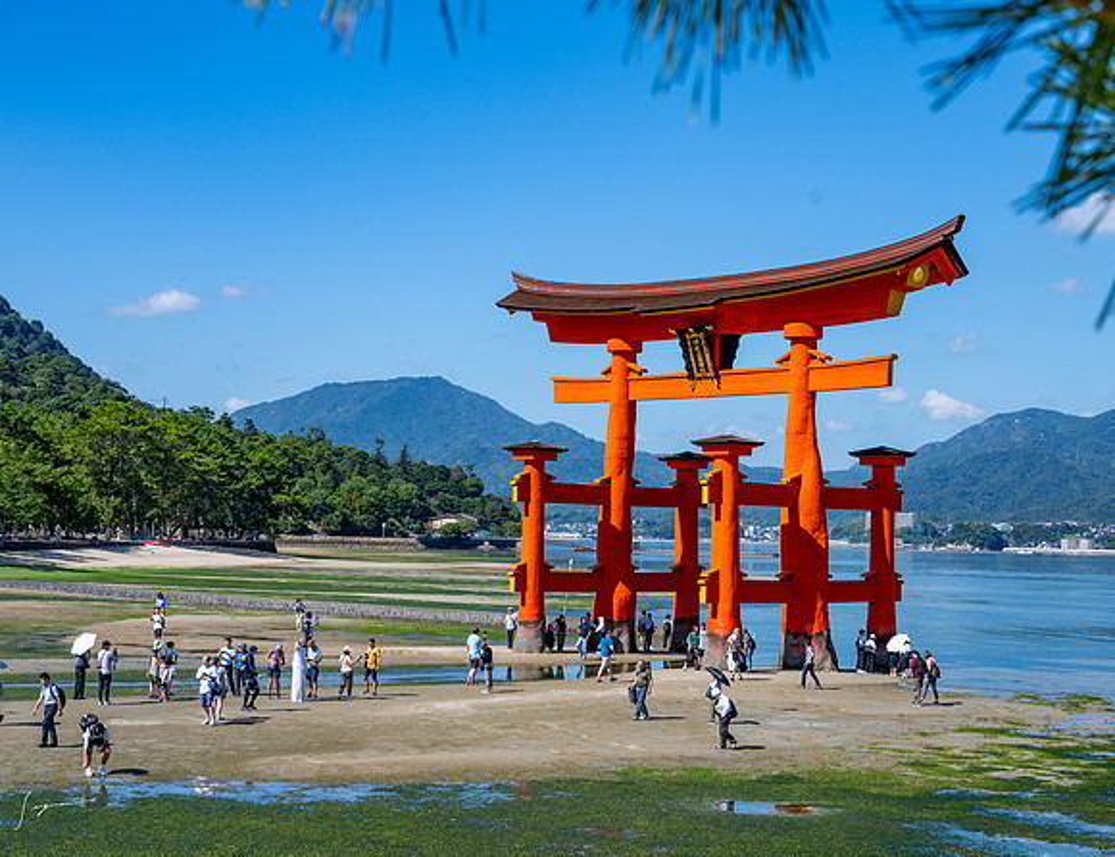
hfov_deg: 34.9
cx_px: 522
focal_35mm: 55
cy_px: 477
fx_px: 1772
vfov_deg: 27.2
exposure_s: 1/320
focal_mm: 43
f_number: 8
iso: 125
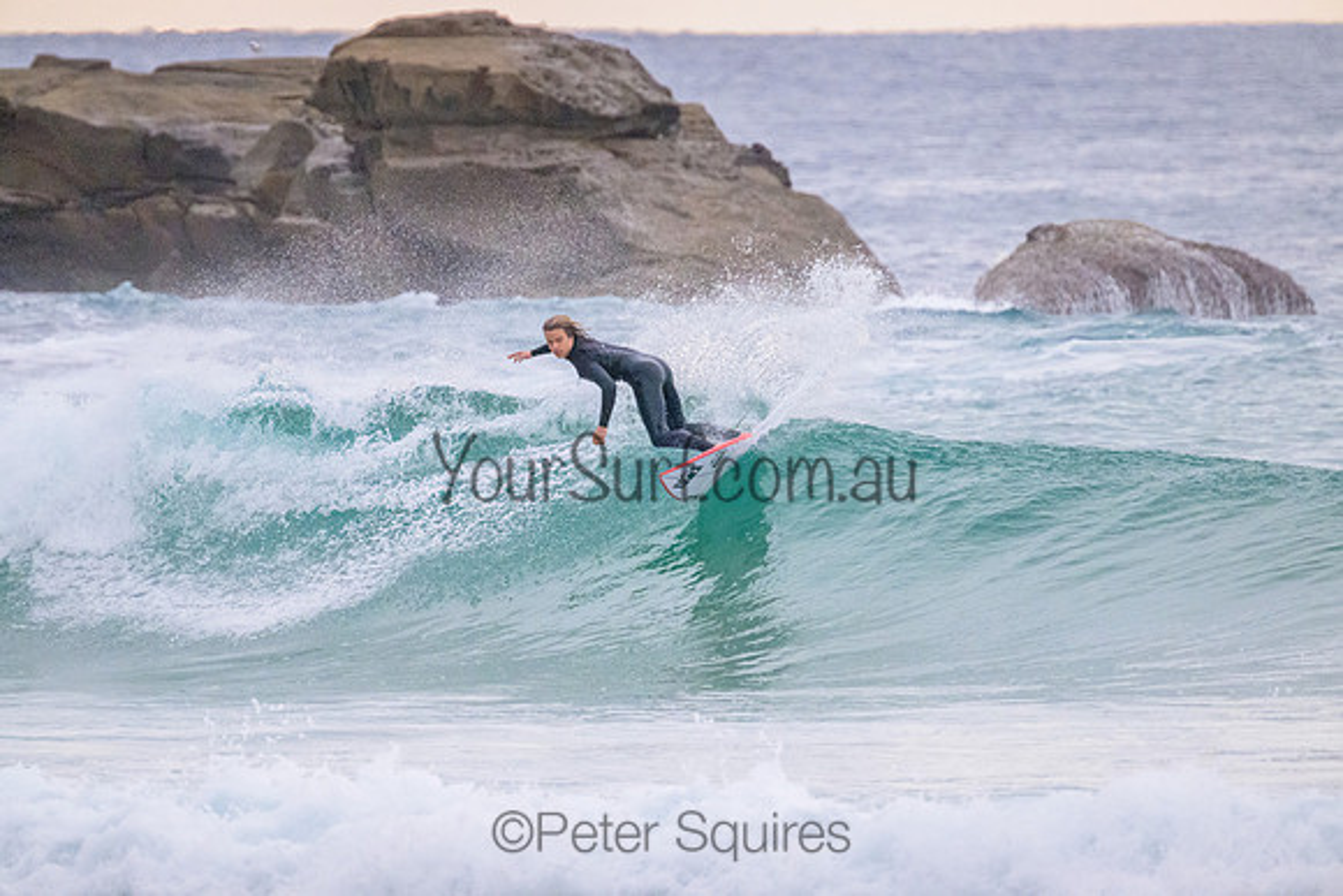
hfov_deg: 2.6
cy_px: 448
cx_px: 672
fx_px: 29850
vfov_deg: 1.7
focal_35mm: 800
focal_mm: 800
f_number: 11
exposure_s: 1/640
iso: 11400
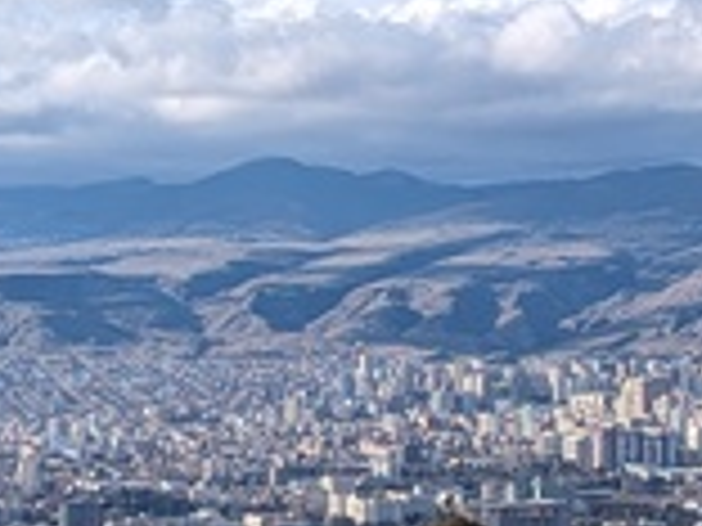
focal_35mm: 164
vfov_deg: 9.0
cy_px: 40
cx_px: 592
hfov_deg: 12.0
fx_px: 3326
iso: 45
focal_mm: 6.81
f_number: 1.85
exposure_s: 1/1825
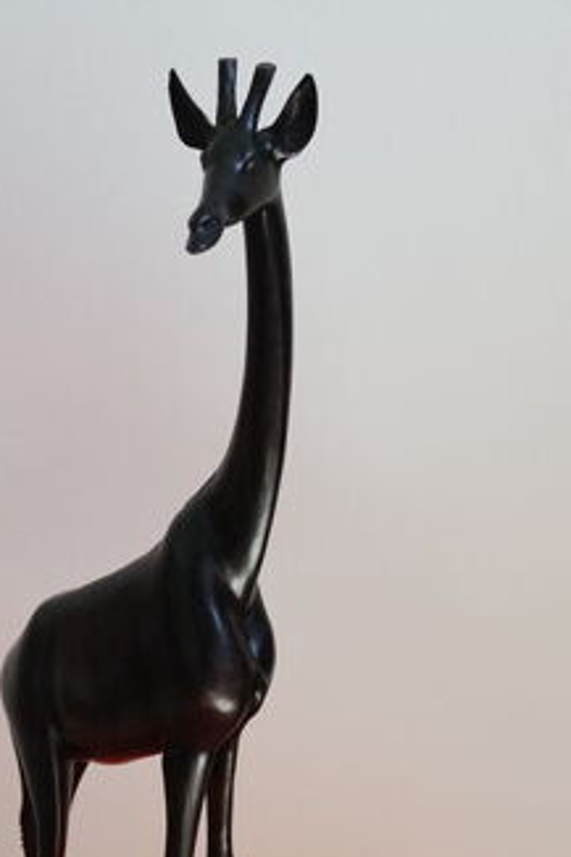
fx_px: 2262
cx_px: 171
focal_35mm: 95
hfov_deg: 14.3
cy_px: 762
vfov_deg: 21.0
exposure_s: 1/60
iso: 200
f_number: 4
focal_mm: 28
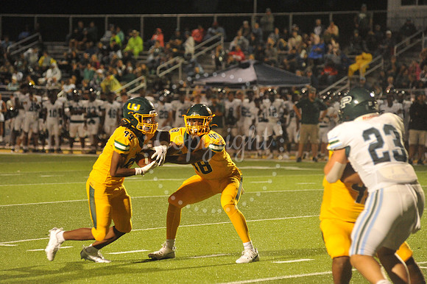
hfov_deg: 10.3
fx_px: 2371
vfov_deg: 6.9
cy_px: 142
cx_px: 214
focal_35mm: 200
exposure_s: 1/250
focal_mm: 200
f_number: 5
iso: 6400
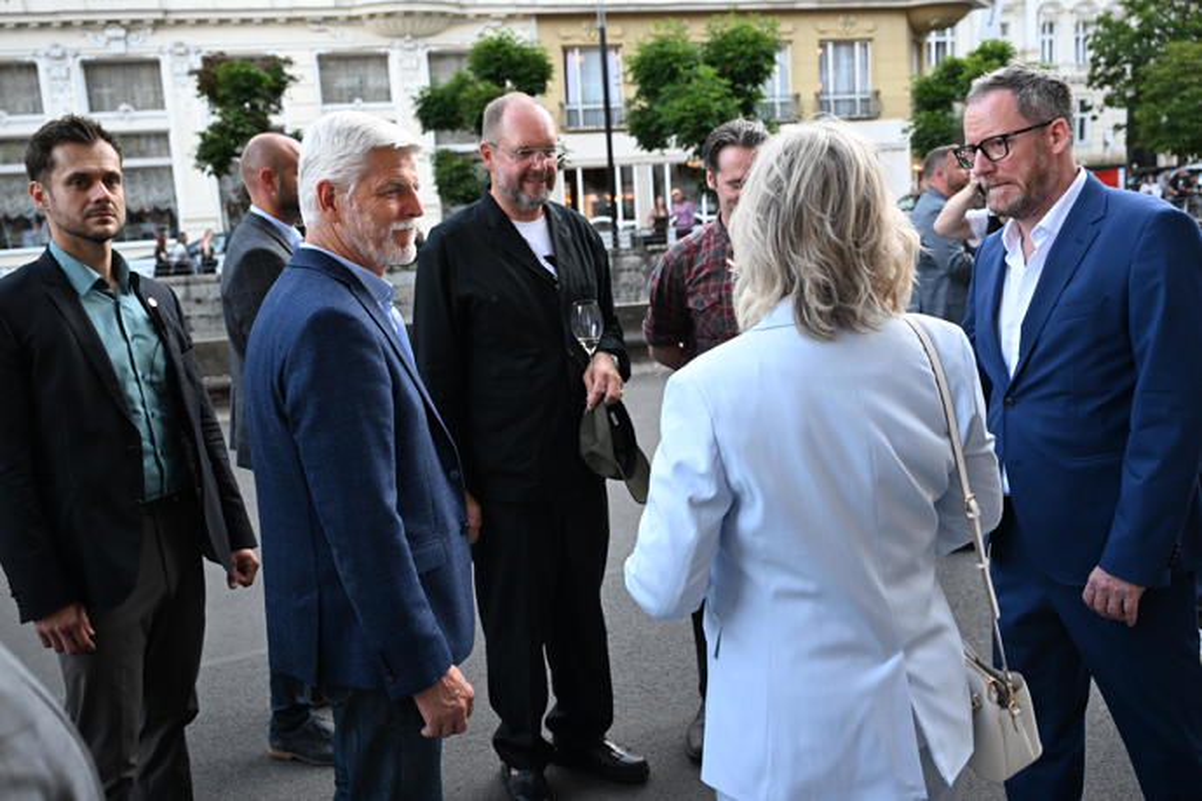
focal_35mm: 34
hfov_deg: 55.8
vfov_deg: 38.9
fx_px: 1135
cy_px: 400
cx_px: 601
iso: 2500
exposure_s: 1/640
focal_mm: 34
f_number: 4.5
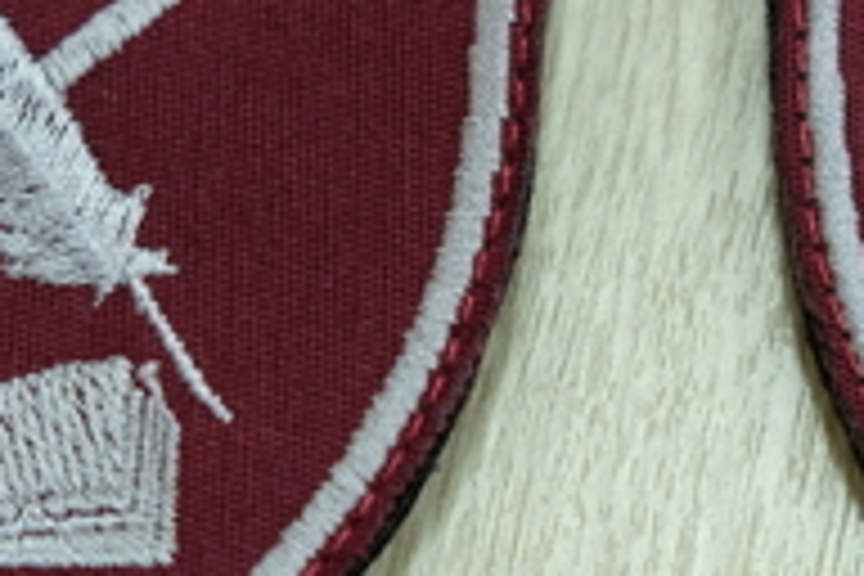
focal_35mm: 230
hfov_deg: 8.9
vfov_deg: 6.0
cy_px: 72
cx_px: 680
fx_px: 5520
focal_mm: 39
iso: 1250
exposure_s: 1/140
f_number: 3.6
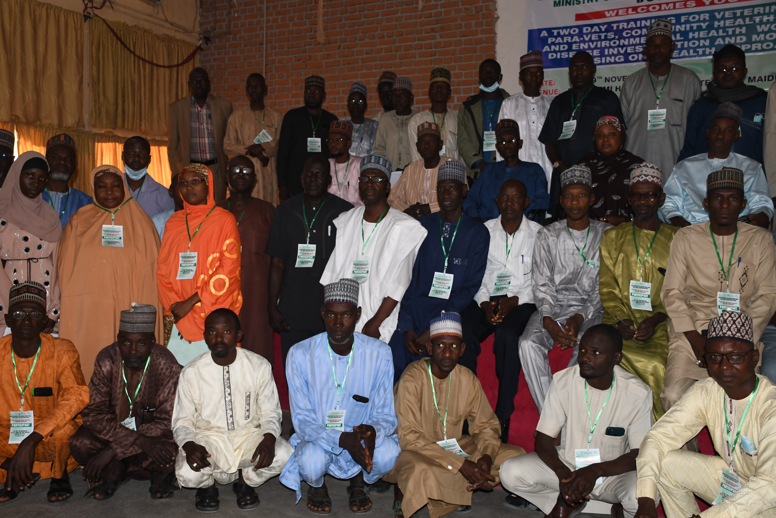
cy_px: 259
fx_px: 733
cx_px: 388
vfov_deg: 38.9
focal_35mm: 34
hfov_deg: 55.8
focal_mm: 23
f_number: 5
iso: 800
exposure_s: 1/60
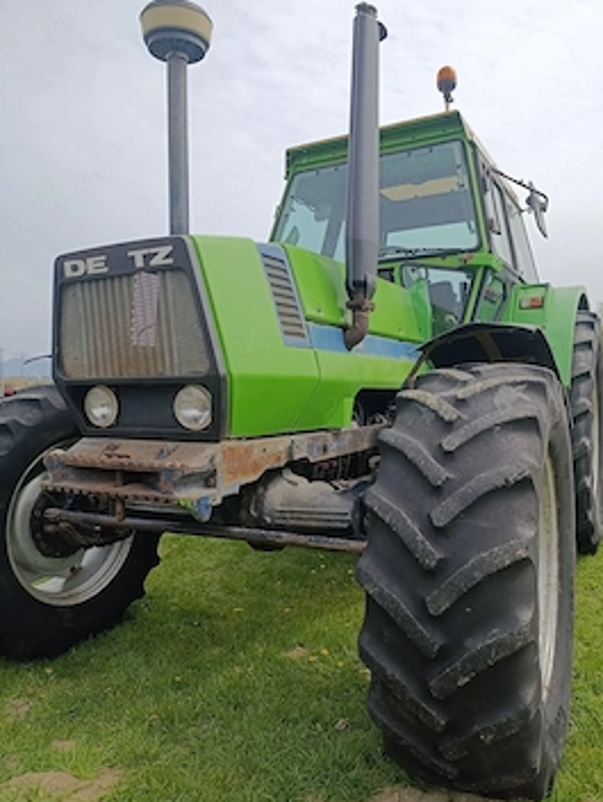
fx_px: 602
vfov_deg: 67.2
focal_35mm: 26
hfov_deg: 53.2
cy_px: 396
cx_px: 309
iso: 52
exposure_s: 1/784
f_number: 1.65
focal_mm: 6.11
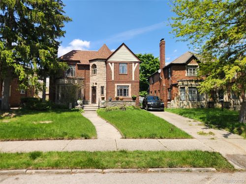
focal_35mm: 23
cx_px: 123
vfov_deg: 58.9
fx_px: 163
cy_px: 92
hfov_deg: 73.9
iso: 20
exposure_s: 1/1151
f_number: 1.8
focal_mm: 5.4
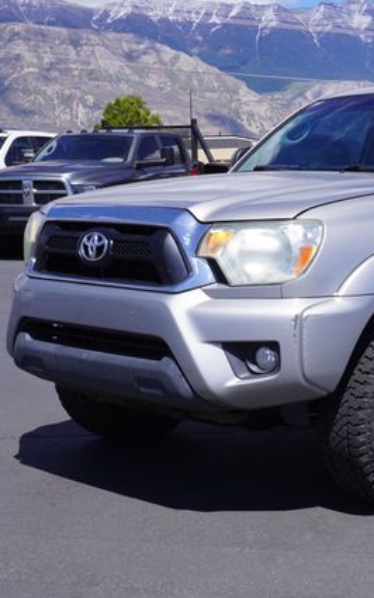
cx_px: 402
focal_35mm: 67
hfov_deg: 18.8
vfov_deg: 30.7
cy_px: 300
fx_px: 1088
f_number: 11
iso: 100
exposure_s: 1/160
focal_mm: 29
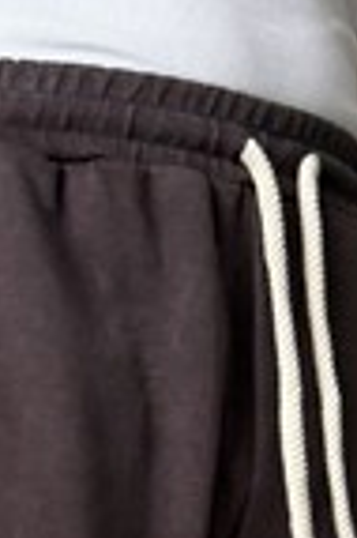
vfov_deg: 13.0
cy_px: 1016
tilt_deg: -5.5
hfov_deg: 9.7
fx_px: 2087
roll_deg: +1.6
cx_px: -26
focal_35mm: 140
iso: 100
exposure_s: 1/121
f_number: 1.78
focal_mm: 6.76
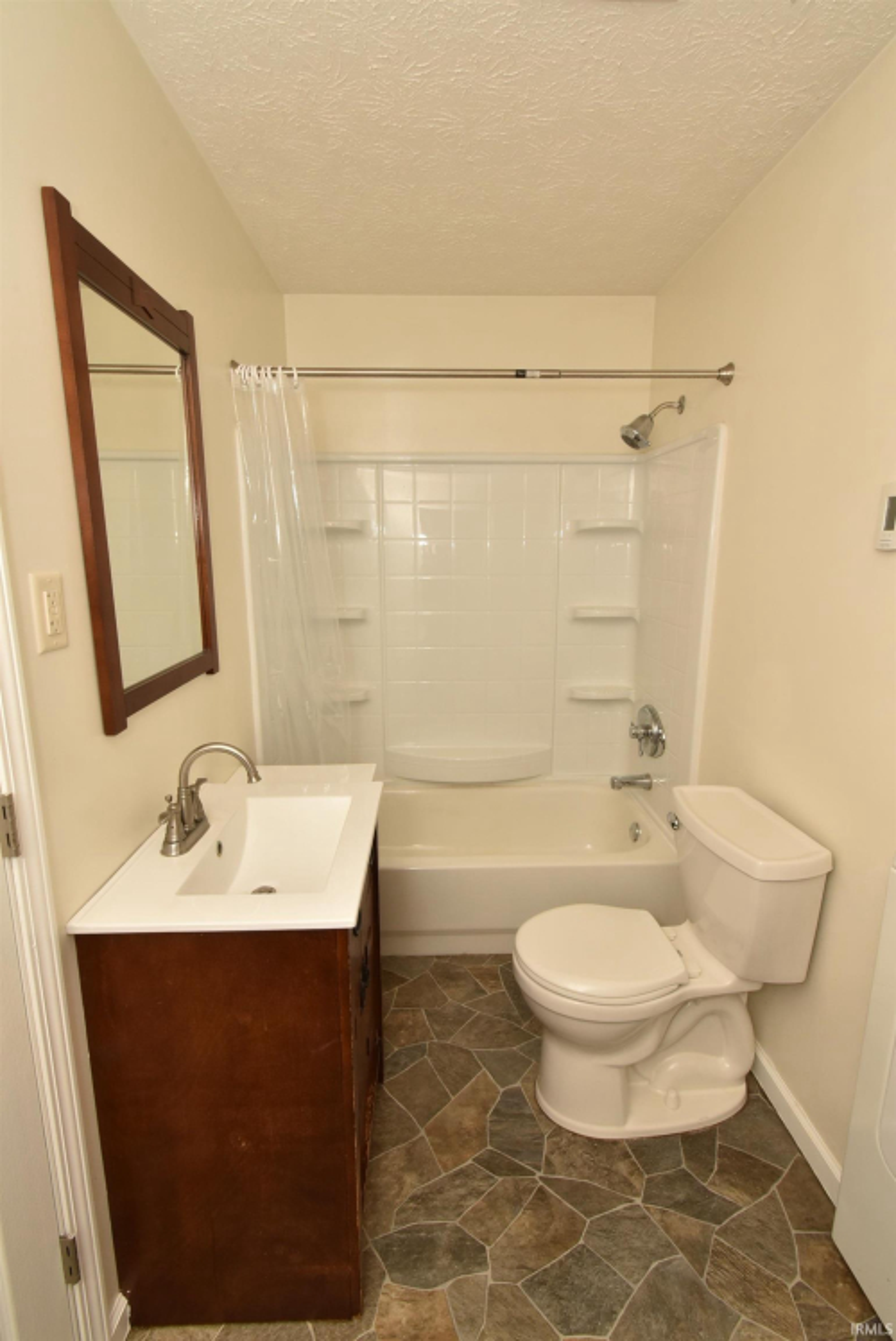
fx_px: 559
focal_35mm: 15
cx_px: 448
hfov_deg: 77.4
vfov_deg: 100.3
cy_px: 670
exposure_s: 1/100
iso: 400
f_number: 18
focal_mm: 10
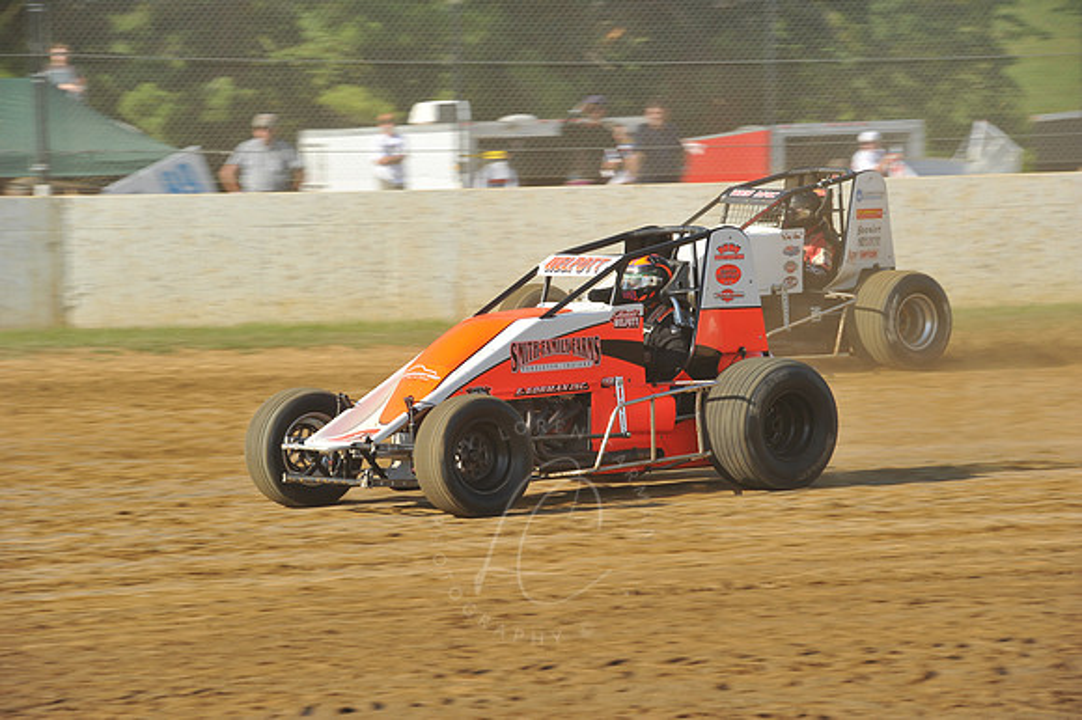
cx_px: 541
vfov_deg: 7.2
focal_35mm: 190
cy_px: 360
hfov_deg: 10.8
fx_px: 5707
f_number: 10
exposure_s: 1/320
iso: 320
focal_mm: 190
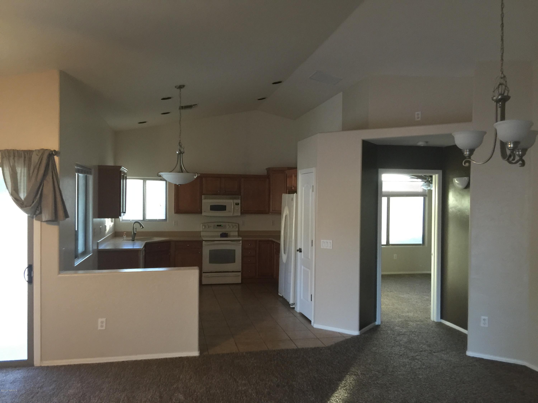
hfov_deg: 61.7
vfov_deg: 48.2
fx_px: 451
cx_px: 269
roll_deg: -1.6
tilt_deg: +2.6
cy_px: 202
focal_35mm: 29
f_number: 2.2
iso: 100
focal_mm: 4.15
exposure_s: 1/15
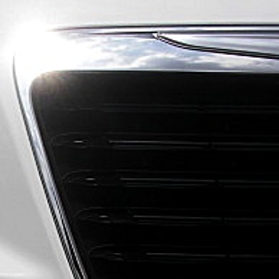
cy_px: 286
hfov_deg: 16.0
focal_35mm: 105
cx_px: -46
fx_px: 957
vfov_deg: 16.2
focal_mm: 6.3
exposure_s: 1/320
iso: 50
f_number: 7.9
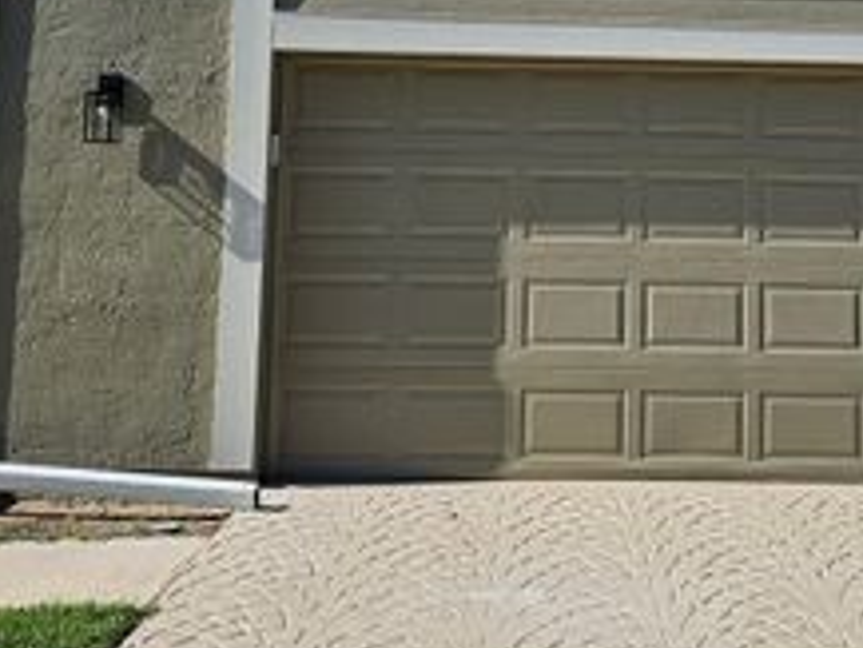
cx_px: 593
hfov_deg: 35.7
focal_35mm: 53
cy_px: 54
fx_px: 1322
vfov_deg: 26.5
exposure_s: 1/994
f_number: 1.7
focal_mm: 6.3
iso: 10
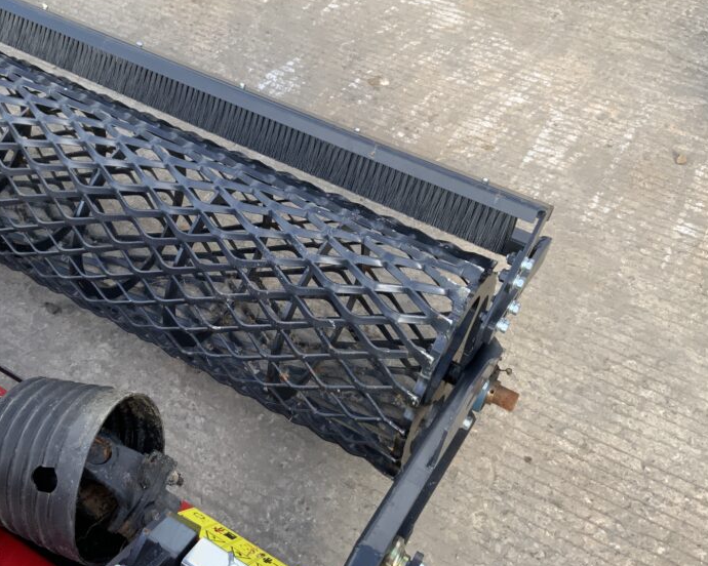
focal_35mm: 42
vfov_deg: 35.6
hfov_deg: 43.6
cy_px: 234
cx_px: 276
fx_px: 880
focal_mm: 3
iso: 16
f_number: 1.8
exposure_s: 1/329
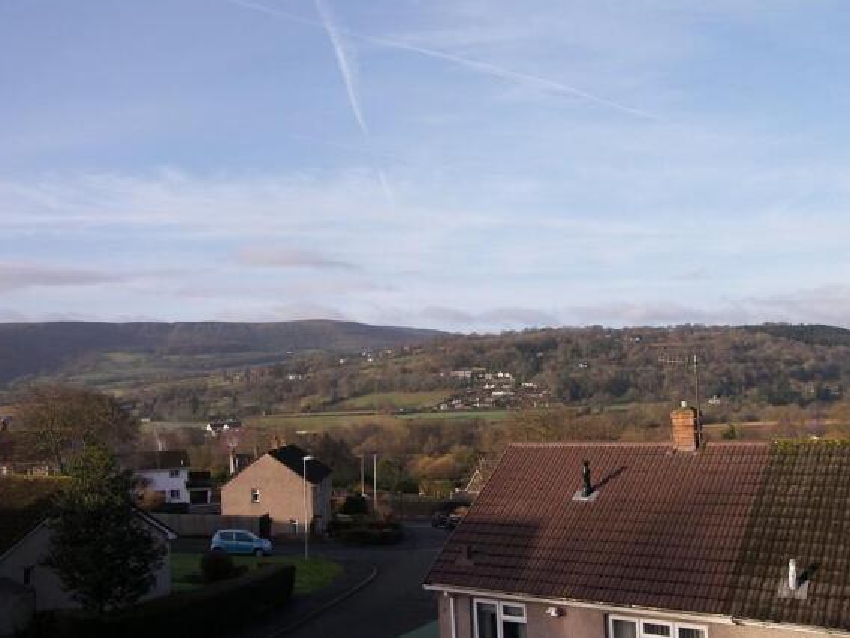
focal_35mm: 38
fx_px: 933
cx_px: 424
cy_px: 315
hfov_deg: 49.0
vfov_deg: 37.7
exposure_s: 1/800
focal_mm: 7.8
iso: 50
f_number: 3.2
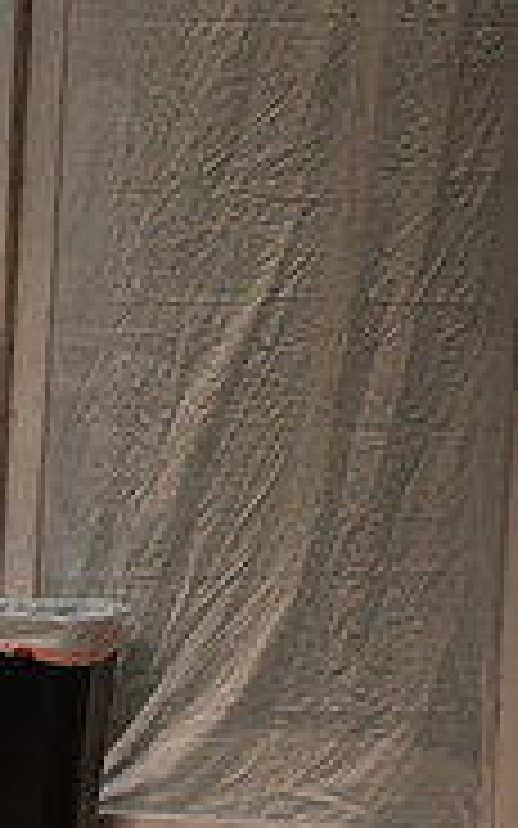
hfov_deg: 1.3
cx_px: -784
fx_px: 23265
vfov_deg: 2.0
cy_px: 792
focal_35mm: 1030
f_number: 6.3
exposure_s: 1/200
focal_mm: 320
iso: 800
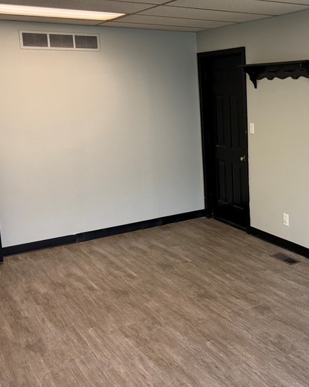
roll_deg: +1.3
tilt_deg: -8.2
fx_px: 480
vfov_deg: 43.8
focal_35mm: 42
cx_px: 276
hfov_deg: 33.8
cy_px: 174
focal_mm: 6.76
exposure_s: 1/120
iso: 200
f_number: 1.78
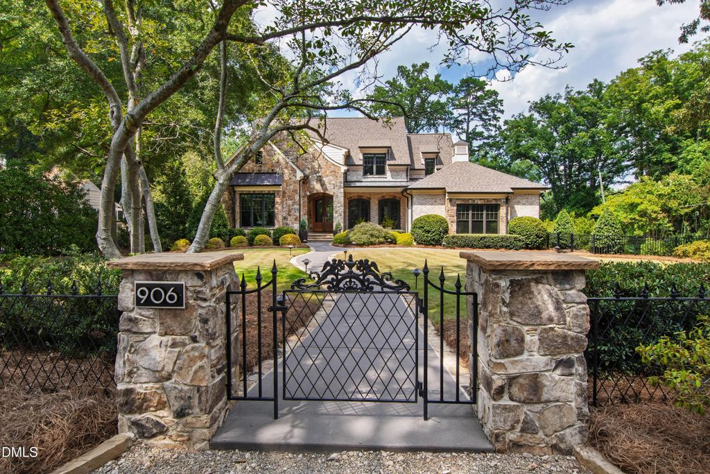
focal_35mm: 20
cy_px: 237
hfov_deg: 85.4
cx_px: 355
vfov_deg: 63.2
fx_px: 385
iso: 100
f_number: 9
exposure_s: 1/50
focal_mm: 13
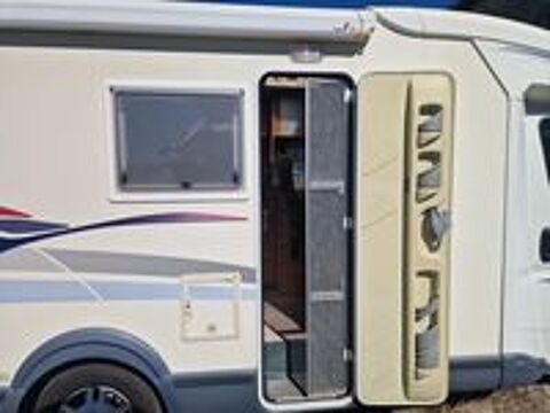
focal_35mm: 23
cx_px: 275
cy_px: 206
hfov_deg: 73.9
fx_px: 365
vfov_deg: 58.9
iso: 50
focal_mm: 5.4
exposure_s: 1/5152
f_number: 1.8
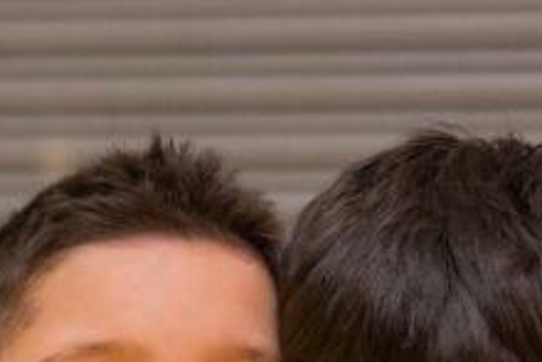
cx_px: 261
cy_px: 442
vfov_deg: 5.4
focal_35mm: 256
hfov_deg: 8.0
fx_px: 3857
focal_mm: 55
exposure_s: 1/100
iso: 500
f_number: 4.5
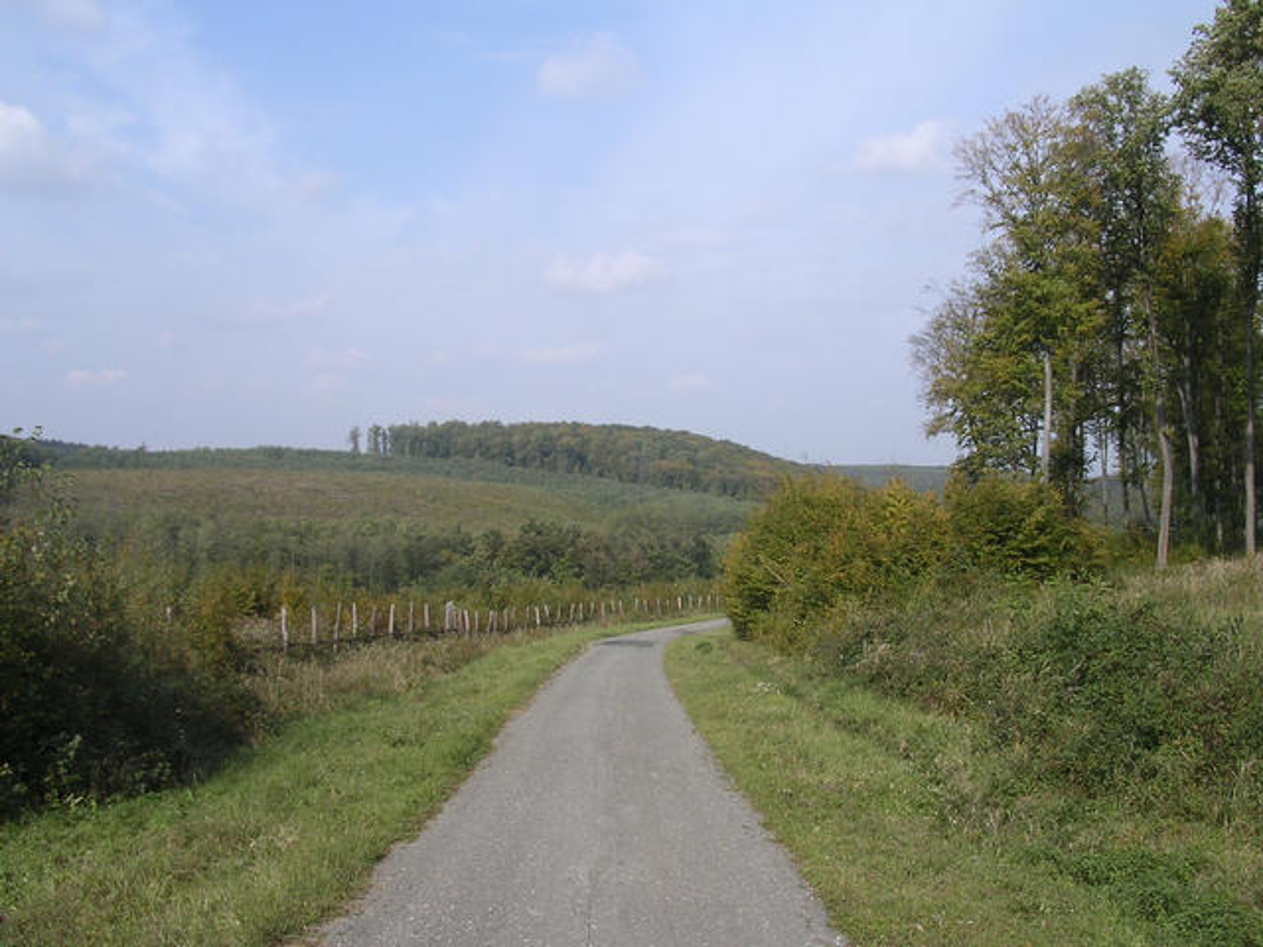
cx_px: 632
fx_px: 1386
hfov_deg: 49.0
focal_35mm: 38
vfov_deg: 37.7
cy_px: 474
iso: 100
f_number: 5.6
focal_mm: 5.8
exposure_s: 1/267
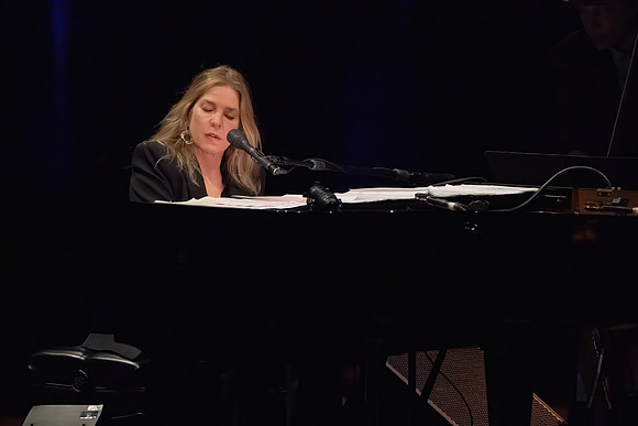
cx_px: 404
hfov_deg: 4.1
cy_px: 270
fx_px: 8984
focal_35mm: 507
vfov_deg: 2.7
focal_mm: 400
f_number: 8
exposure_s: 1/320
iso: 20000
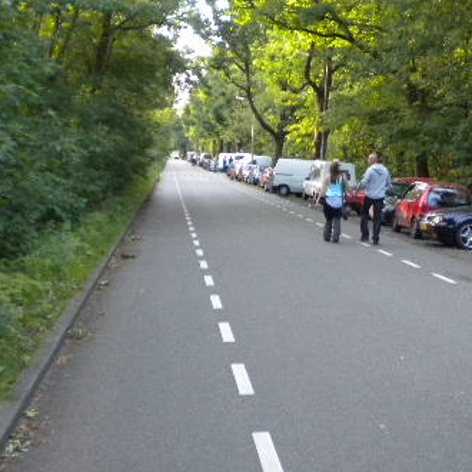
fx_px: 926
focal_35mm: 60
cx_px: 348
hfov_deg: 28.2
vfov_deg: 28.4
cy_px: 163
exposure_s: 1/112
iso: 400
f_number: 3.1
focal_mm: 6.3
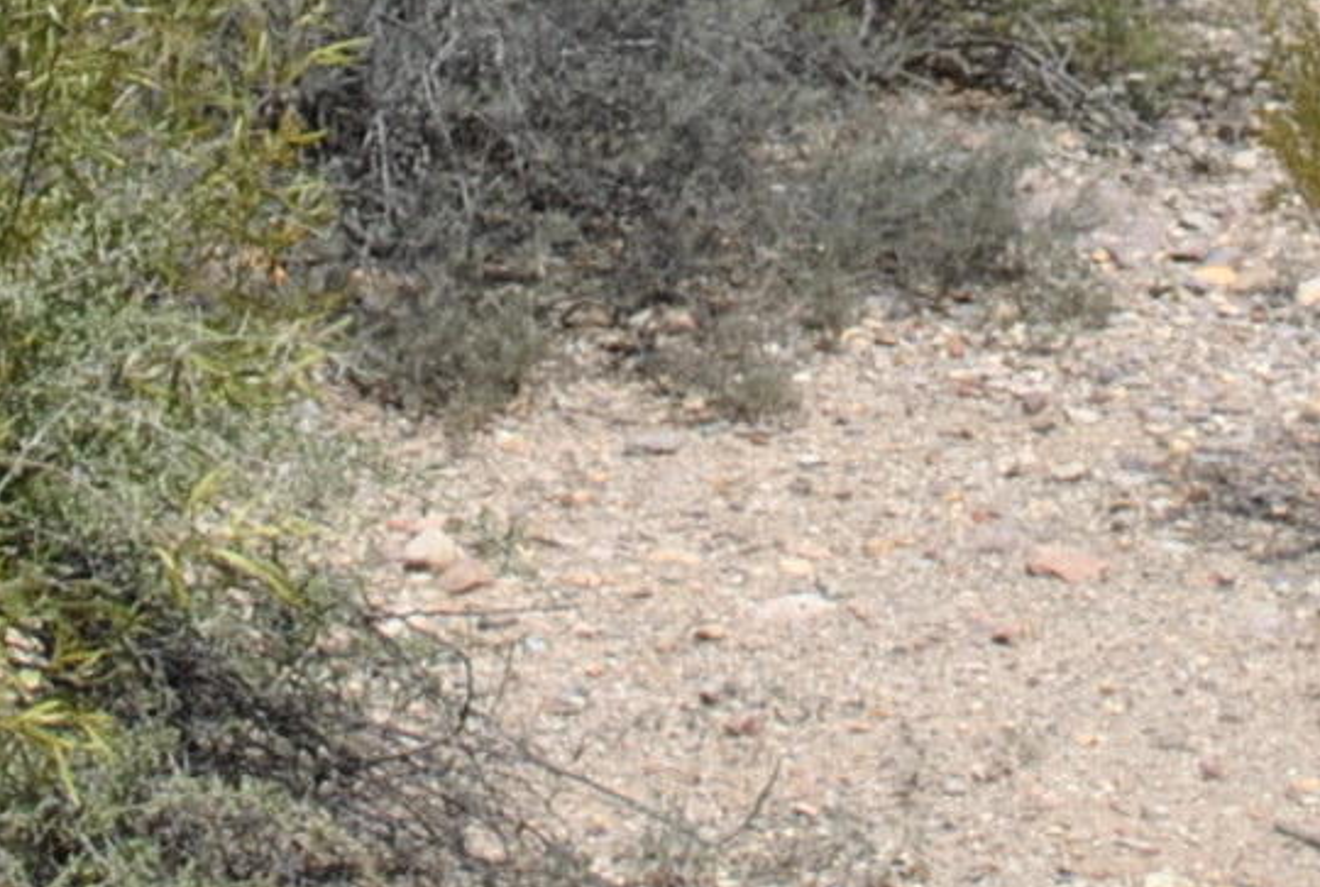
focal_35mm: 193
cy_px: -955
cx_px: 680
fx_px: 7094
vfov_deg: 6.9
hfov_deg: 10.6
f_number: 4
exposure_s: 1/1000
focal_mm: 24
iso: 100
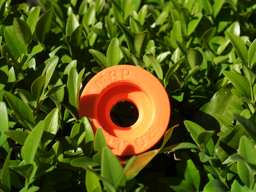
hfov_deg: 20.7
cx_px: 128
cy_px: 96
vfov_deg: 15.6
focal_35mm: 95
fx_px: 703
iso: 100
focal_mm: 17
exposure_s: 1/800
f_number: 4.5
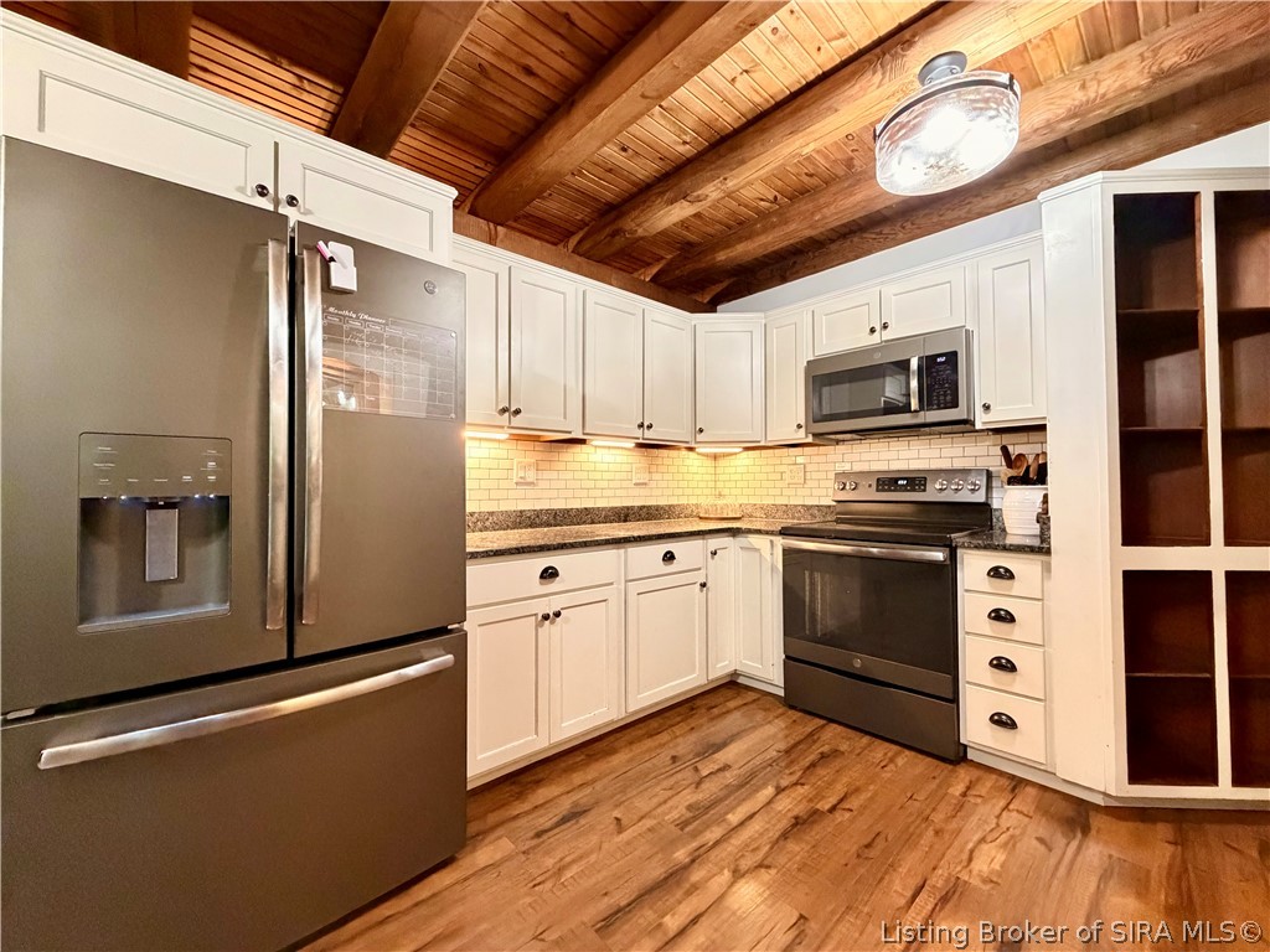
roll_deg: -0.1
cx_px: 635
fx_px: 514
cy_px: 476
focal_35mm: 14
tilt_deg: +0.5
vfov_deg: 85.7
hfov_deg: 102.1
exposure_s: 1/60
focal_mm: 2.22
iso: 800
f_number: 2.2
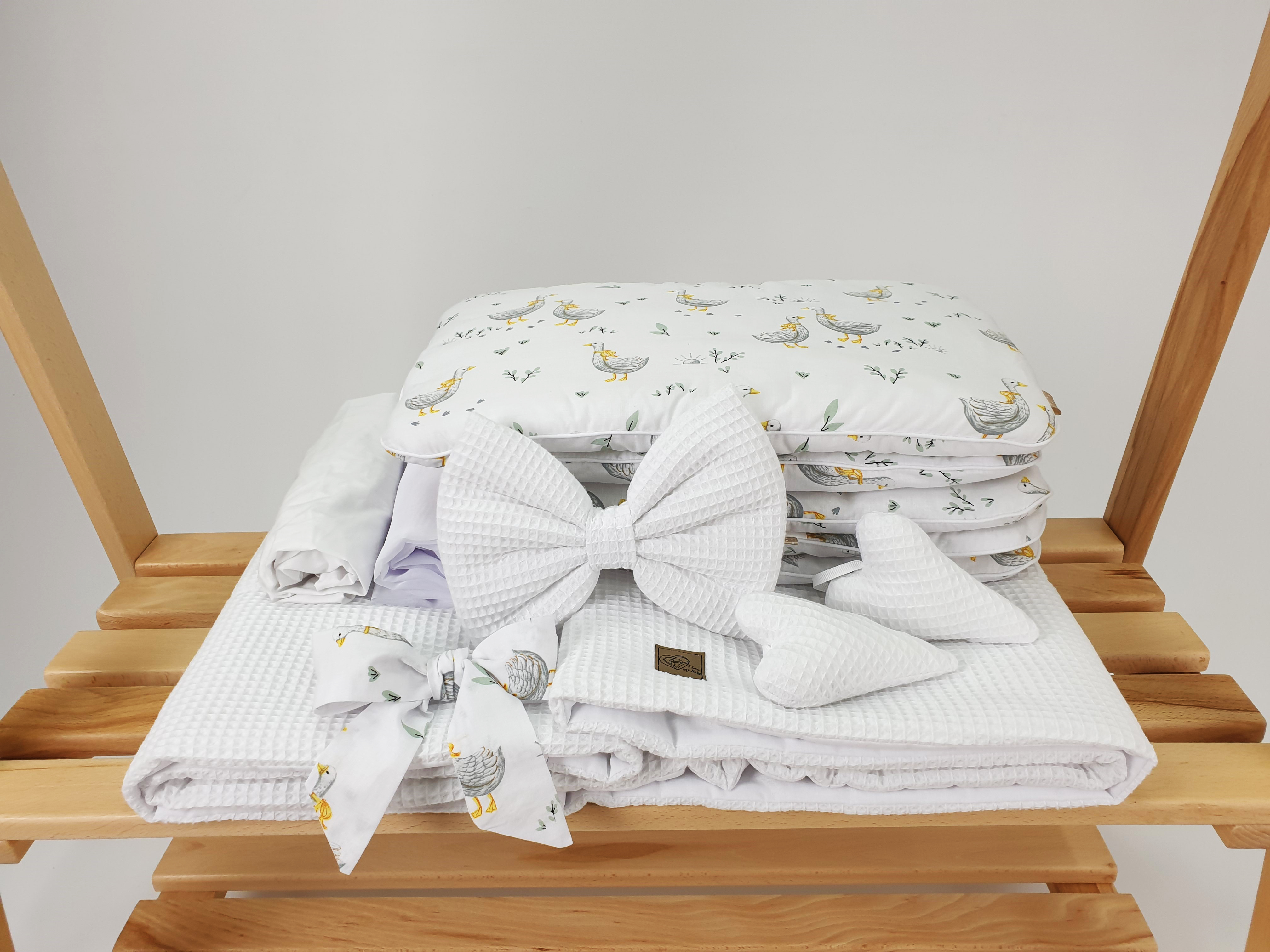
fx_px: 954
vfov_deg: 53.1
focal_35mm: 26
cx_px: 635
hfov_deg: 67.3
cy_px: 476
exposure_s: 1/100
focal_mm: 4.3
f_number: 2.4
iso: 80
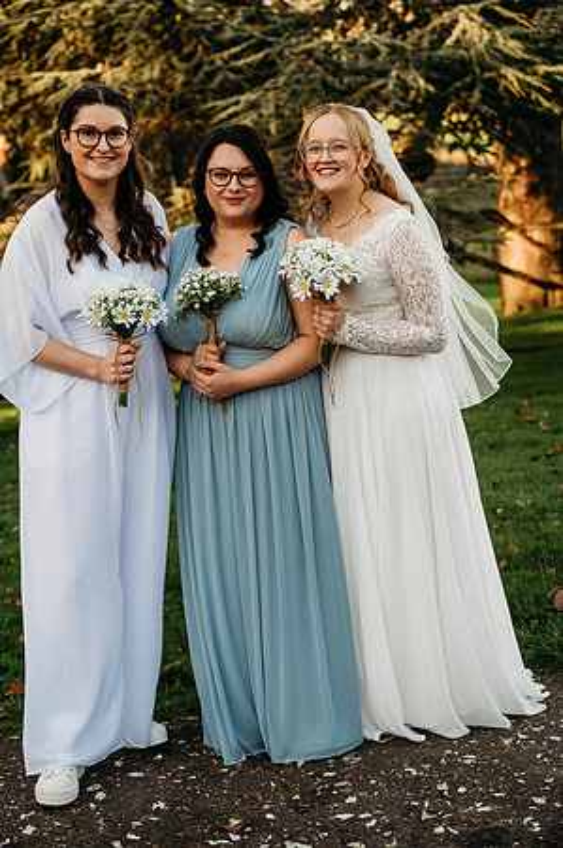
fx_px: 1646
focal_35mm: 70
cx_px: 282
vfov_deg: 28.9
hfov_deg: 19.4
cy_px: 424
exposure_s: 1/320
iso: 100
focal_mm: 70
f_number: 4
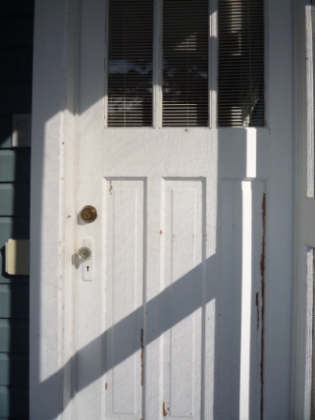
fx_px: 364
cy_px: 210
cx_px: 158
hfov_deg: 46.8
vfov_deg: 60.0
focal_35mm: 30
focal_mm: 5.2
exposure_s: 1/400
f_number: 5.6
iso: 100
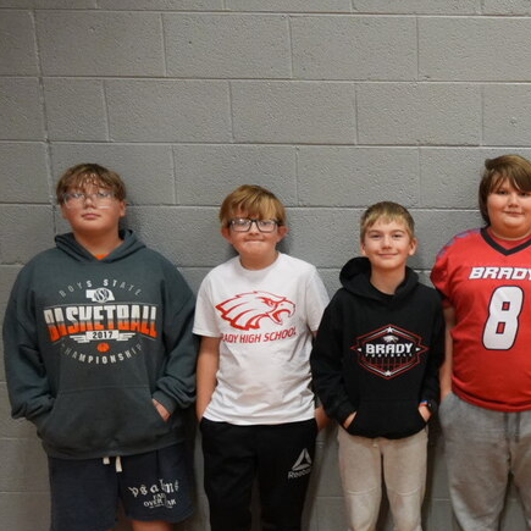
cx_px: 564
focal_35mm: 54
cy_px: 367
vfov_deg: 31.3
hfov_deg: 29.0
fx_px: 937
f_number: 3.5
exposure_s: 1/160
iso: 2000
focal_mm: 18
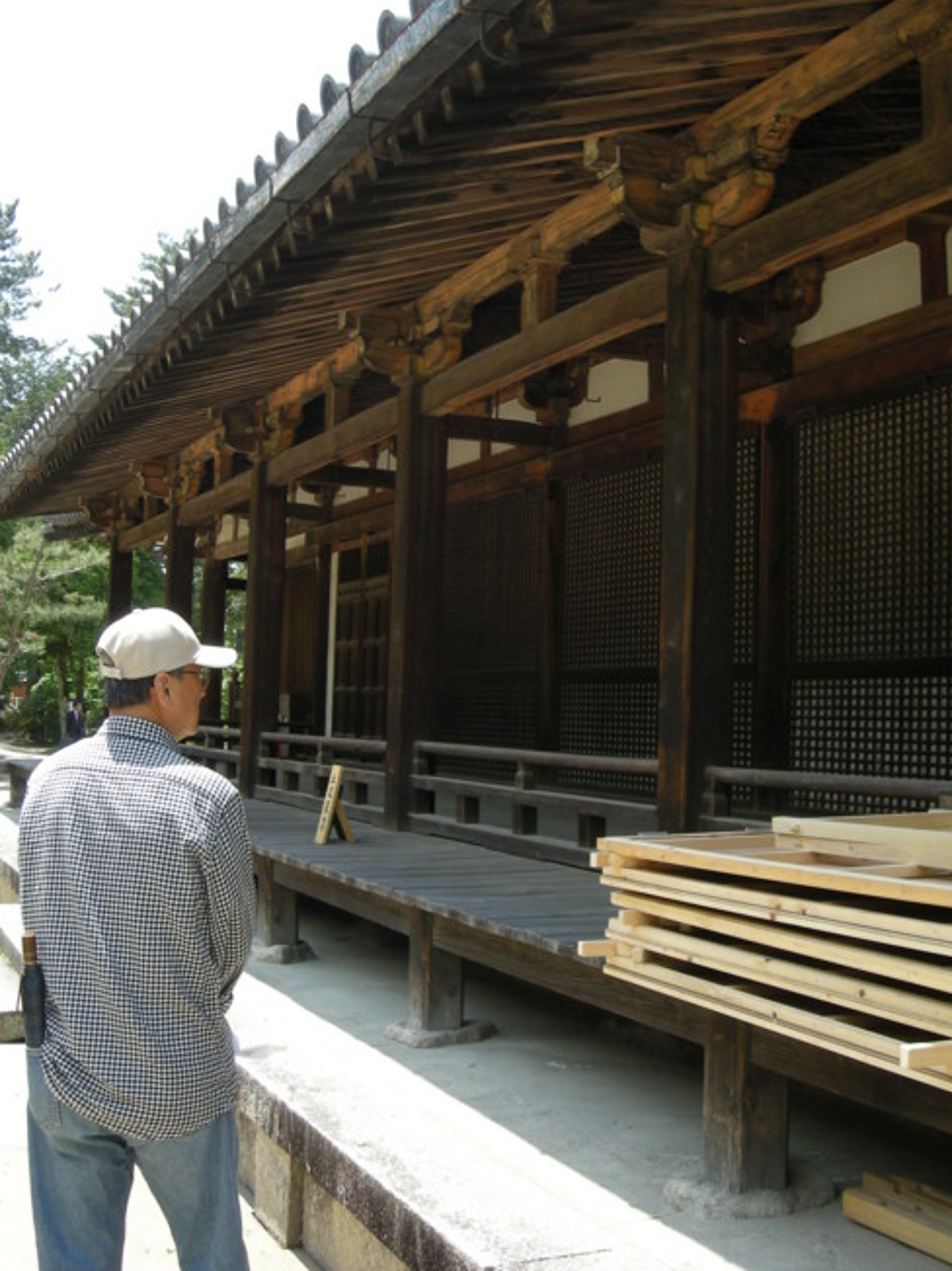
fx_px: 1577
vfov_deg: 43.6
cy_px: 506
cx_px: 496
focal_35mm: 43
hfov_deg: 33.6
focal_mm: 5.7
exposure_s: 1/283
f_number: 2.8
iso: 50
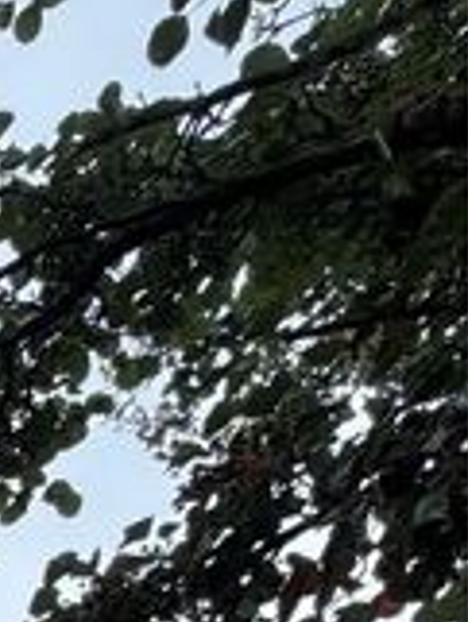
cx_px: -766
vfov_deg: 18.1
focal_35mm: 74
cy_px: 1234
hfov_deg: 12.9
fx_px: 1332
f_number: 2.2
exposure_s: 1/121
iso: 64
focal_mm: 2.22
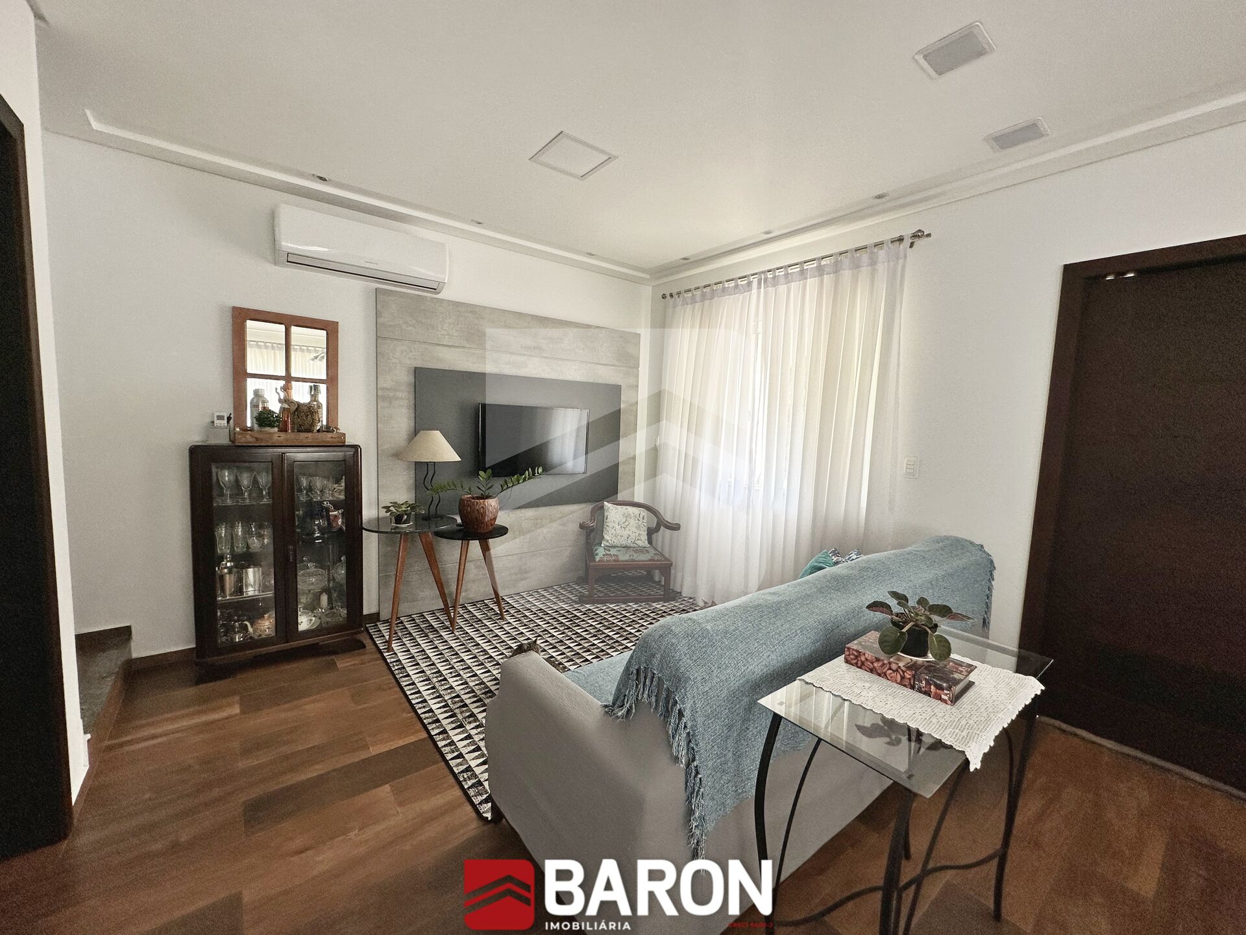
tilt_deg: -6.1
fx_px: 504
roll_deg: -2.6
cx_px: 623
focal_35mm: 14
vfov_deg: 85.7
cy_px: 468
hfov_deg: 102.1
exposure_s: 1/99
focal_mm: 2.22
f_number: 2.2
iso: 64
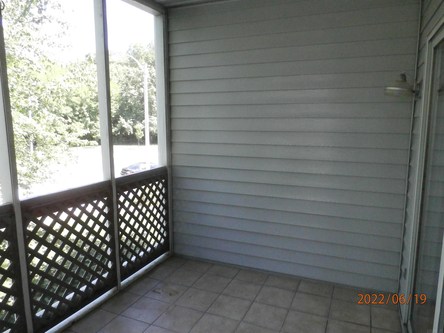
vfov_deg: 54.9
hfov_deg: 69.4
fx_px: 321
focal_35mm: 25
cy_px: 166
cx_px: 222
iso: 800
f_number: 3
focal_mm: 4.5
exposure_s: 1/400
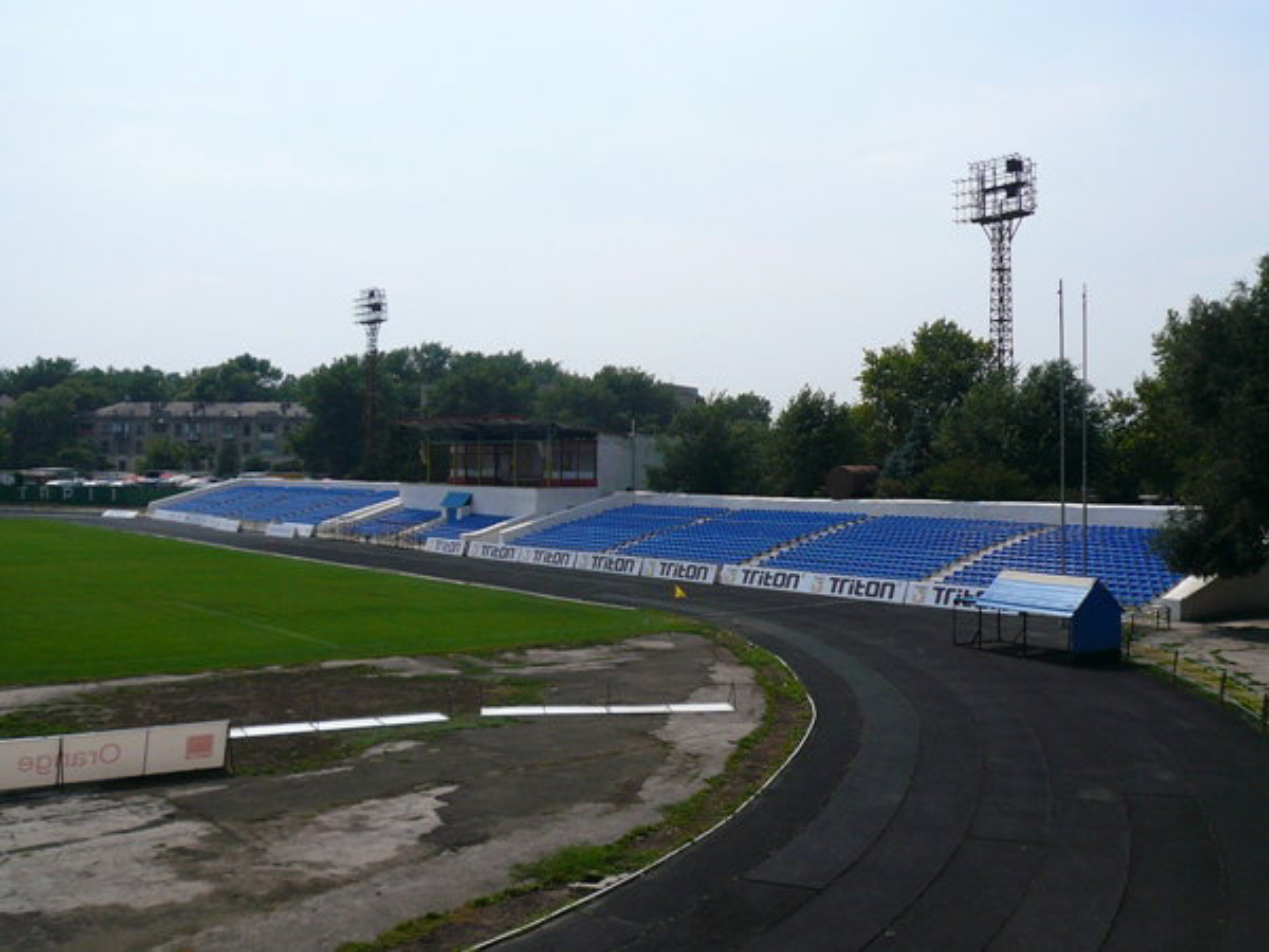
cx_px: 634
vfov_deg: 40.7
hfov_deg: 52.6
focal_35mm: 35
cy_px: 476
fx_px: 1283
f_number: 8
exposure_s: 1/400
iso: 100
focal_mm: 4.7
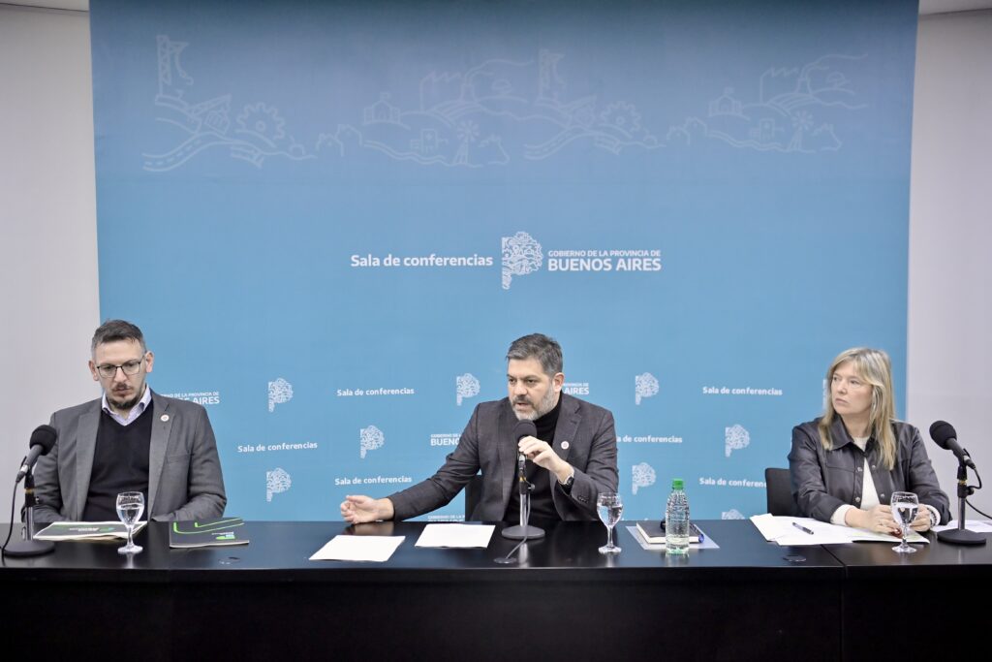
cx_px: 496
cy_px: 331
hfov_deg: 41.1
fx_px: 1323
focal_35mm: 48
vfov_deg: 28.1
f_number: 3.2
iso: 4000
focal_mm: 48
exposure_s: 1/400
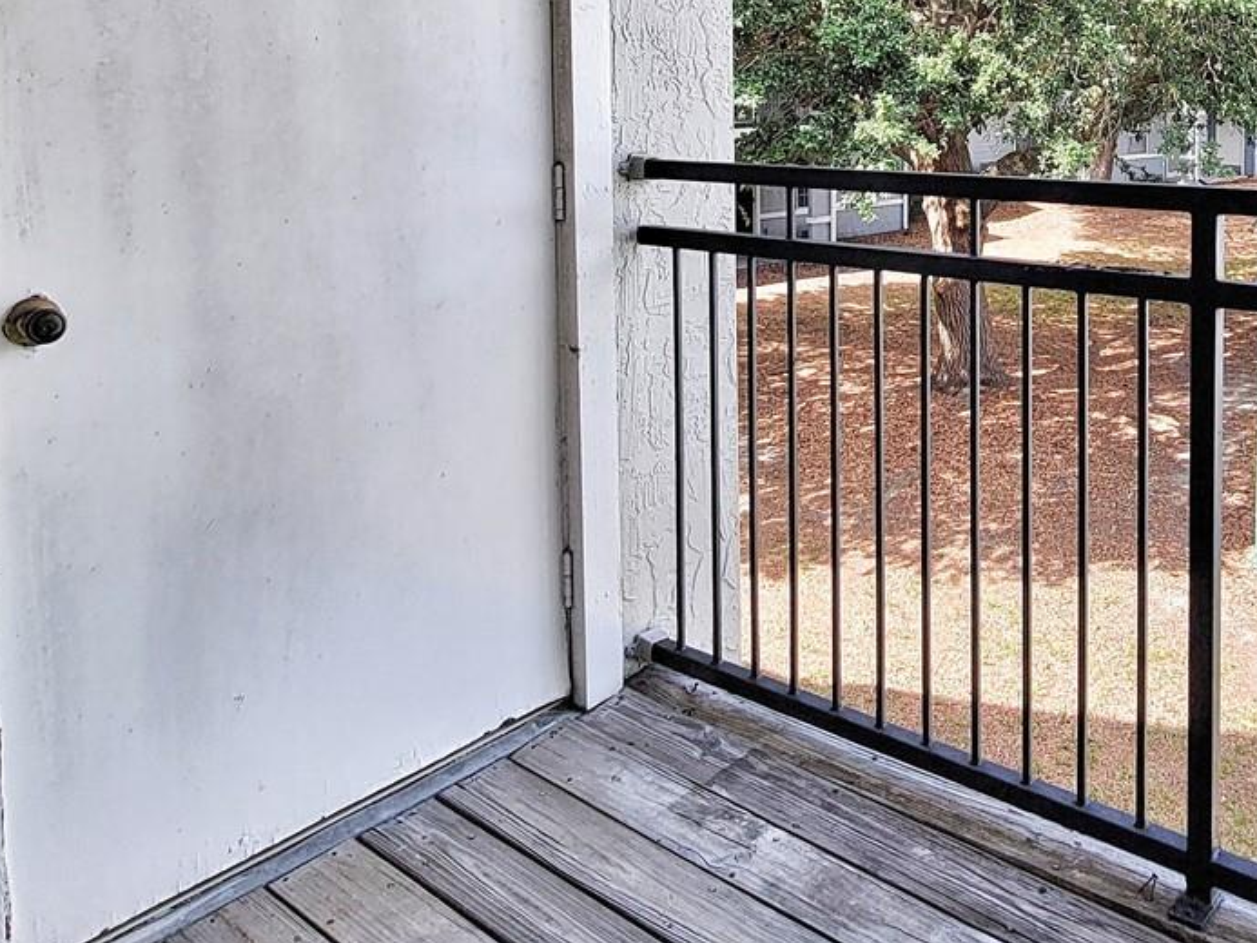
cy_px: 127
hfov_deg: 57.4
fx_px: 1090
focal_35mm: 30
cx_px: 916
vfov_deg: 43.5
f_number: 2.2
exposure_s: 1/638
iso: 50
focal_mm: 2.2
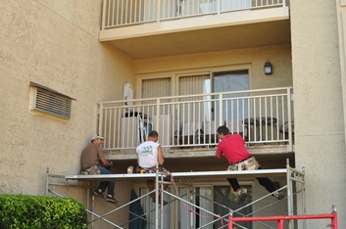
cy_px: 92
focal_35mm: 49
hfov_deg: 40.0
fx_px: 470
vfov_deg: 27.4
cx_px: 228
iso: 200
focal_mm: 18
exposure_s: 1/200
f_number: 5.6
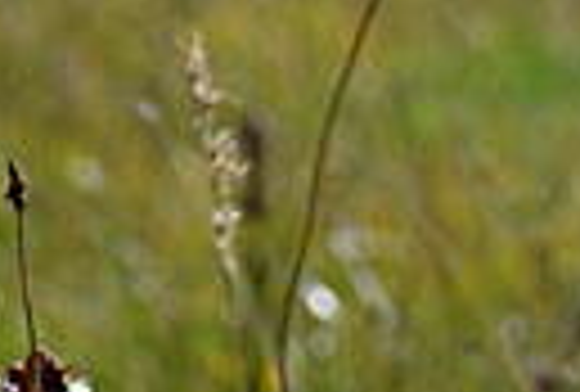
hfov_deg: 2.6
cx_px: 175
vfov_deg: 1.7
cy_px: 987
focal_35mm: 789
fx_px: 12758
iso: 400
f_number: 5.6
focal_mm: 85
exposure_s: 1/2000
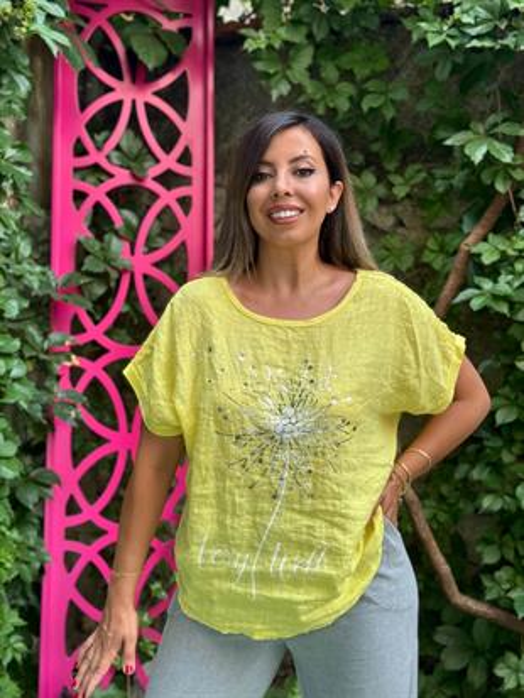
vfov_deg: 39.6
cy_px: 349
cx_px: 262
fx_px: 968
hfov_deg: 30.3
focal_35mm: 48
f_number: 1.78
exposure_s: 1/192
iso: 64
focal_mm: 6.76
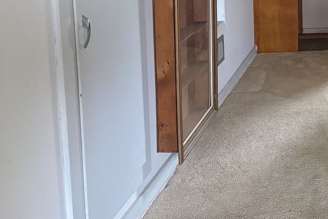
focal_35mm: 60
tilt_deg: -7.7
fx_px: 547
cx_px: 333
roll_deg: +2.7
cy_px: -12
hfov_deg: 30.8
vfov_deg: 21.6
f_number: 1.6
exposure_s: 1/60
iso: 500
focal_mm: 5.96
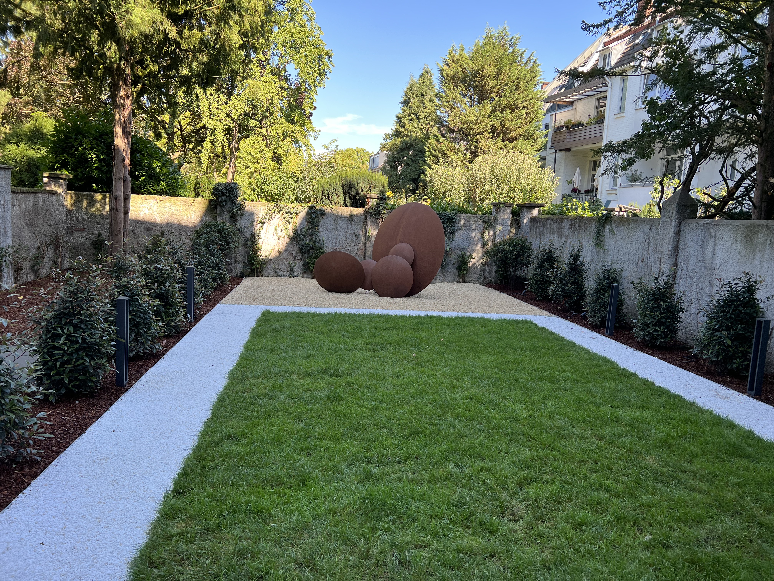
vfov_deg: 53.1
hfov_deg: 67.3
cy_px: 290
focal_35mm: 26
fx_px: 581
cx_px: 387
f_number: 1.5
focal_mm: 5.7
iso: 50
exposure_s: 1/404
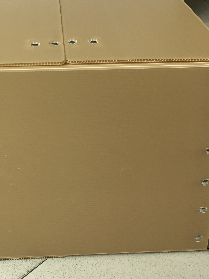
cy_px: 84
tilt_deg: -26.3
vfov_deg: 34.5
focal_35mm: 55
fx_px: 443
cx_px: 71
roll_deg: -0.4
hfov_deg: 26.4
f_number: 2.2
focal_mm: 4.15
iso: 25
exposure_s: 1/120
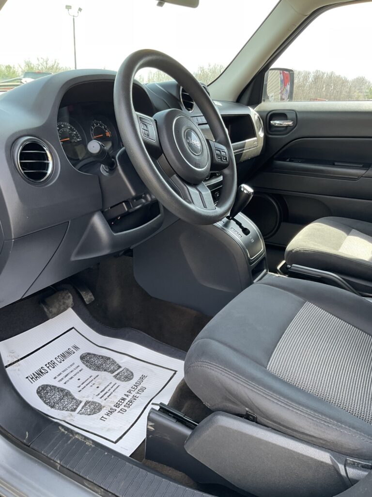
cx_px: 186
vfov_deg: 61.7
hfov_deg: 48.2
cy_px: 248
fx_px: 416
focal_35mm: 29
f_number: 1.8
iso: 32
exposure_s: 1/120
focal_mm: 3
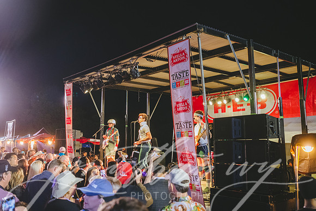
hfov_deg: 55.3
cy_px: 94
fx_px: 301
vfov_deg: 38.6
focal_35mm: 34
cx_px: 141
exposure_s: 1/80
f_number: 2.8
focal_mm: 31
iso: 2000
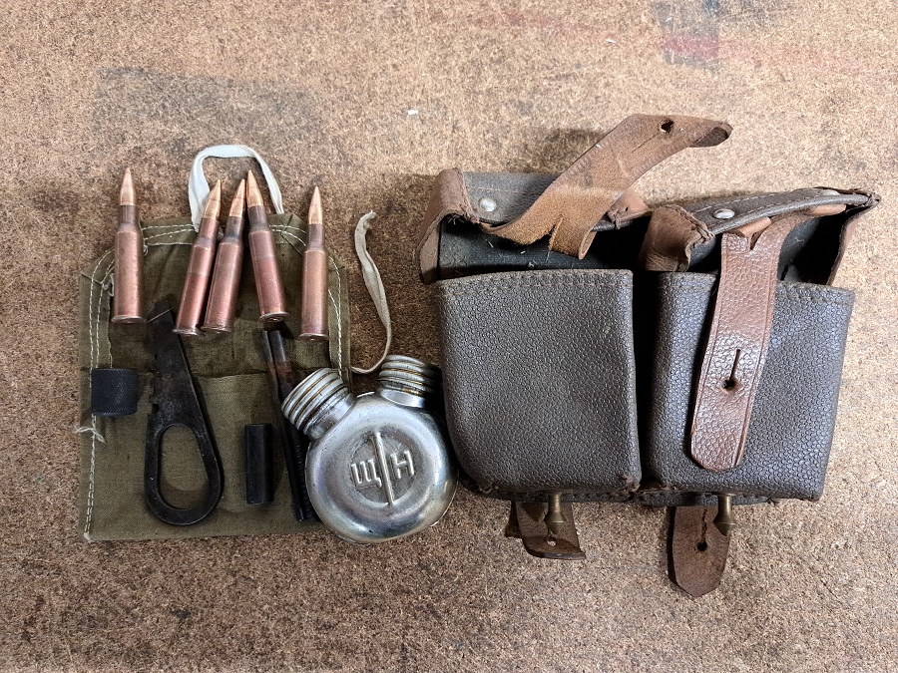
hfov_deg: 71.6
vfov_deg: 56.8
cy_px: 336
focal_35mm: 24
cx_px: 449
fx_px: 623
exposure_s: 1/25
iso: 640
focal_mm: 5.23
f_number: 1.8
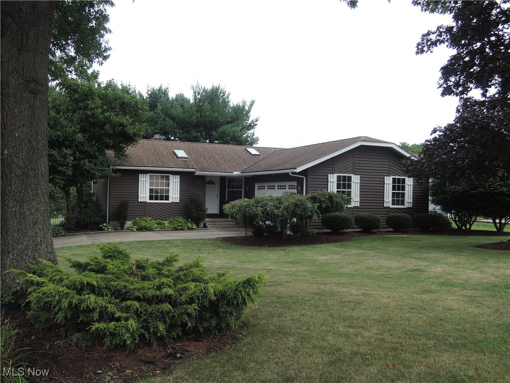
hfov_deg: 52.6
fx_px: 516
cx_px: 255
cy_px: 192
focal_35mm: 35
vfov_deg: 40.7
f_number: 3.5
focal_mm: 7.5
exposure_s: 1/60
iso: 80
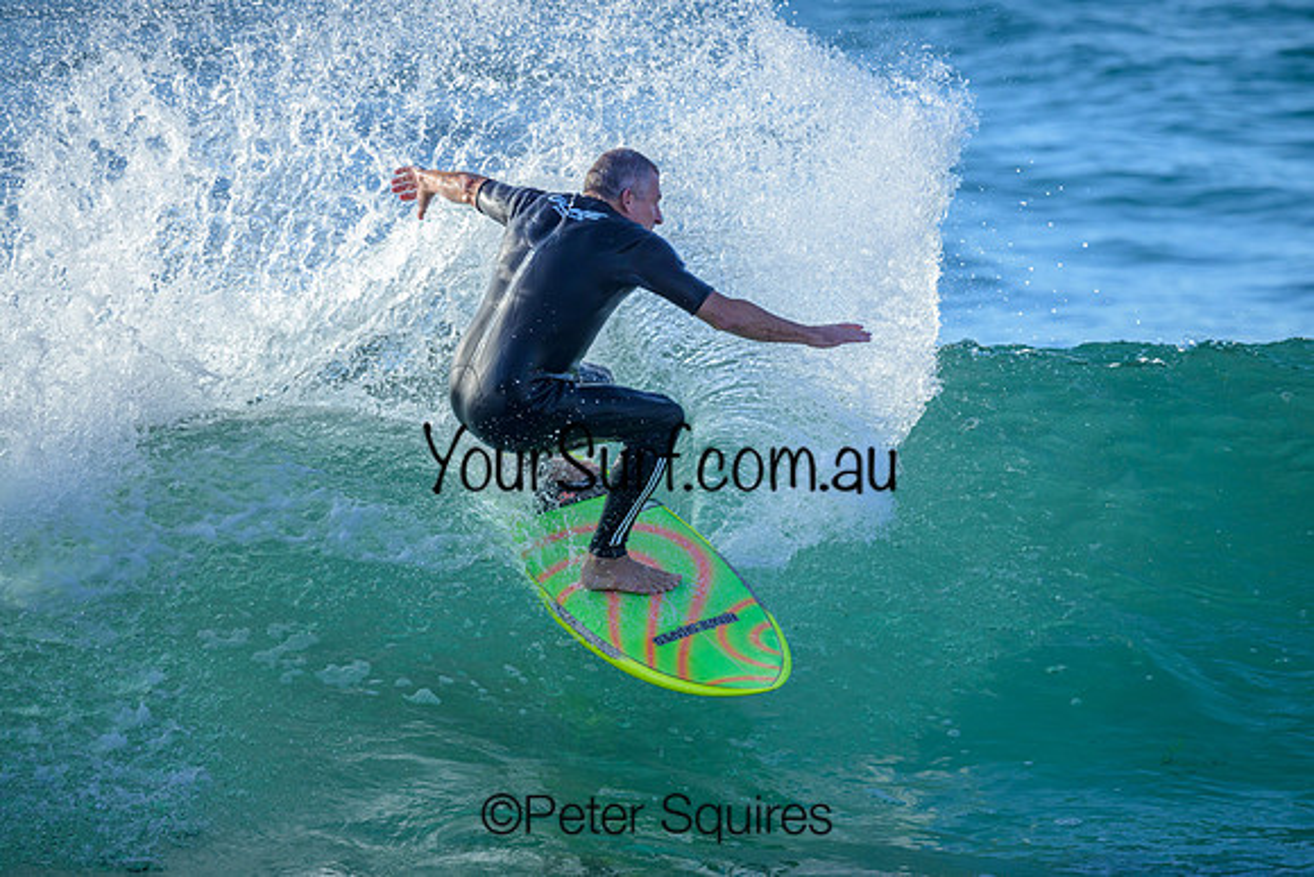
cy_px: 438
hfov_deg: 2.6
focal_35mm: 800
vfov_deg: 1.7
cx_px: 657
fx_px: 29205
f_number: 6.3
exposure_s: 1/2000
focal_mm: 800
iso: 1000
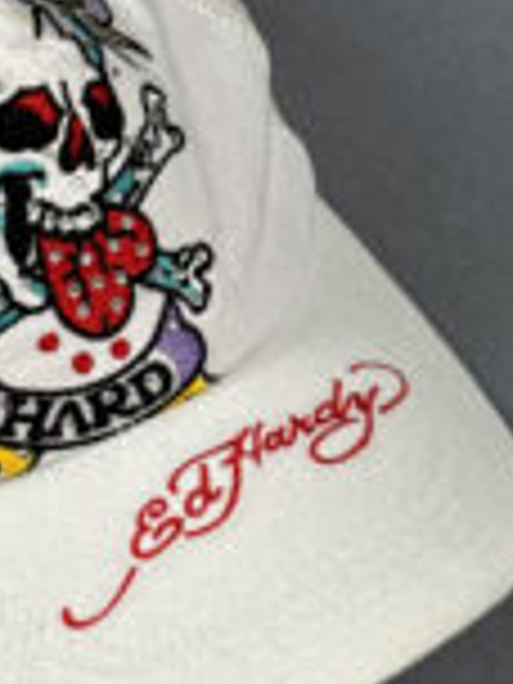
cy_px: 230
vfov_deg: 15.6
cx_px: 90
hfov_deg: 11.7
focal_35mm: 126
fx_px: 2490
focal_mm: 6.76
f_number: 1.78
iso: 64
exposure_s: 1/60
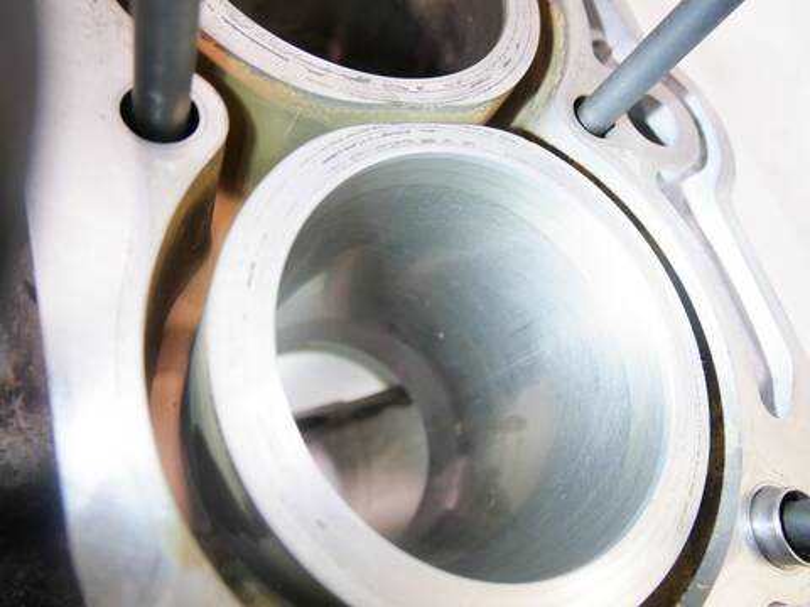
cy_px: 304
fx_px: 562
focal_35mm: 24
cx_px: 405
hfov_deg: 71.6
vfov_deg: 56.8
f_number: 3.5
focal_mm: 12
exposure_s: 1/60
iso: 400
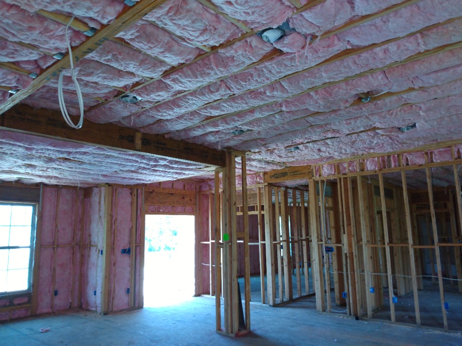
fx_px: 267
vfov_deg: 66.0
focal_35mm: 20
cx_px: 231
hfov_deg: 81.7
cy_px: 173
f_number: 2
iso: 167
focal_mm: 3.54
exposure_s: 1/40
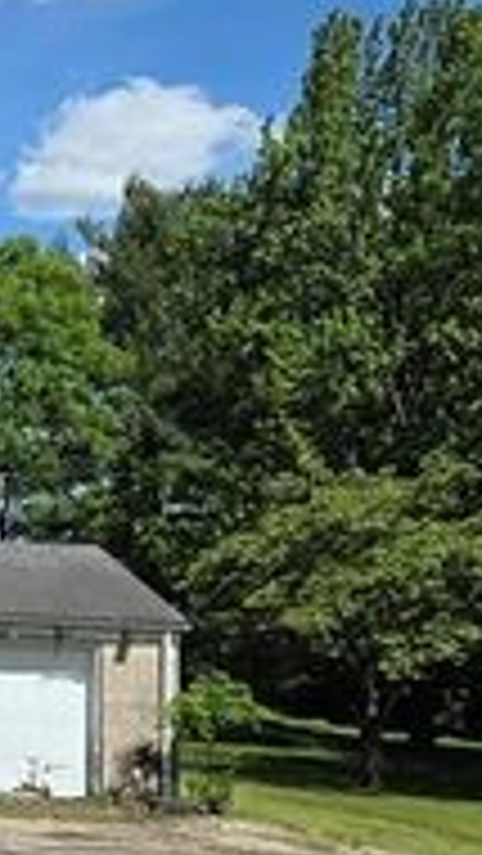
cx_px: -297
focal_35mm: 88
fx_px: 1998
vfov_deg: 24.2
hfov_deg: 12.8
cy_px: 380
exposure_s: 1/6618
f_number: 1.8
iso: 80
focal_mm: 5.4
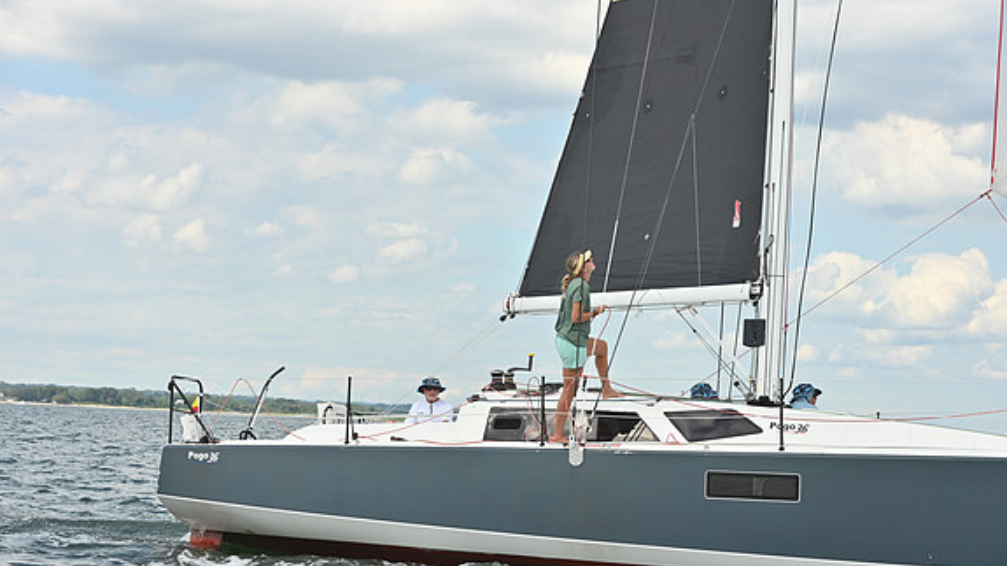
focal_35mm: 74
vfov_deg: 16.3
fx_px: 1975
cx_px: 503
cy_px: 329
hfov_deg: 28.6
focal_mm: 70
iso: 320
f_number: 7.1
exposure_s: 1/1600
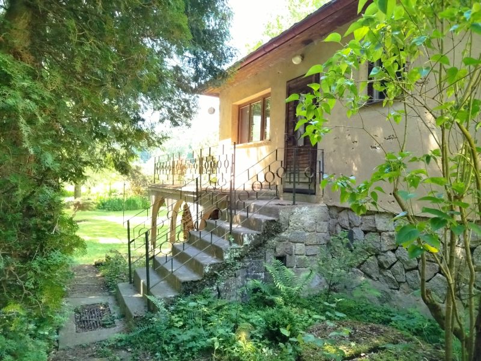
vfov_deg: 56.8
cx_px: 240
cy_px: 180
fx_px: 333
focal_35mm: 24
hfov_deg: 71.6
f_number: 1.7
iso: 80
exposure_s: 1/50
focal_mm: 5.31
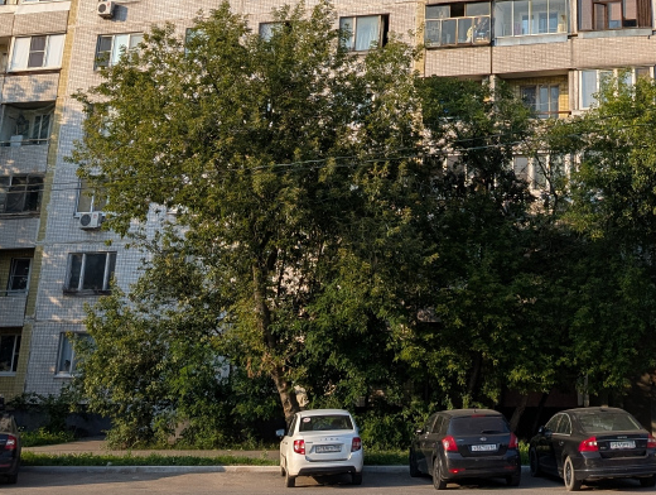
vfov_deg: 22.9
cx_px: 498
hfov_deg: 31.5
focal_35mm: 60
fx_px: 1139
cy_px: -64
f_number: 1.68
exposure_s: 1/592
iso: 20
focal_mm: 6.9
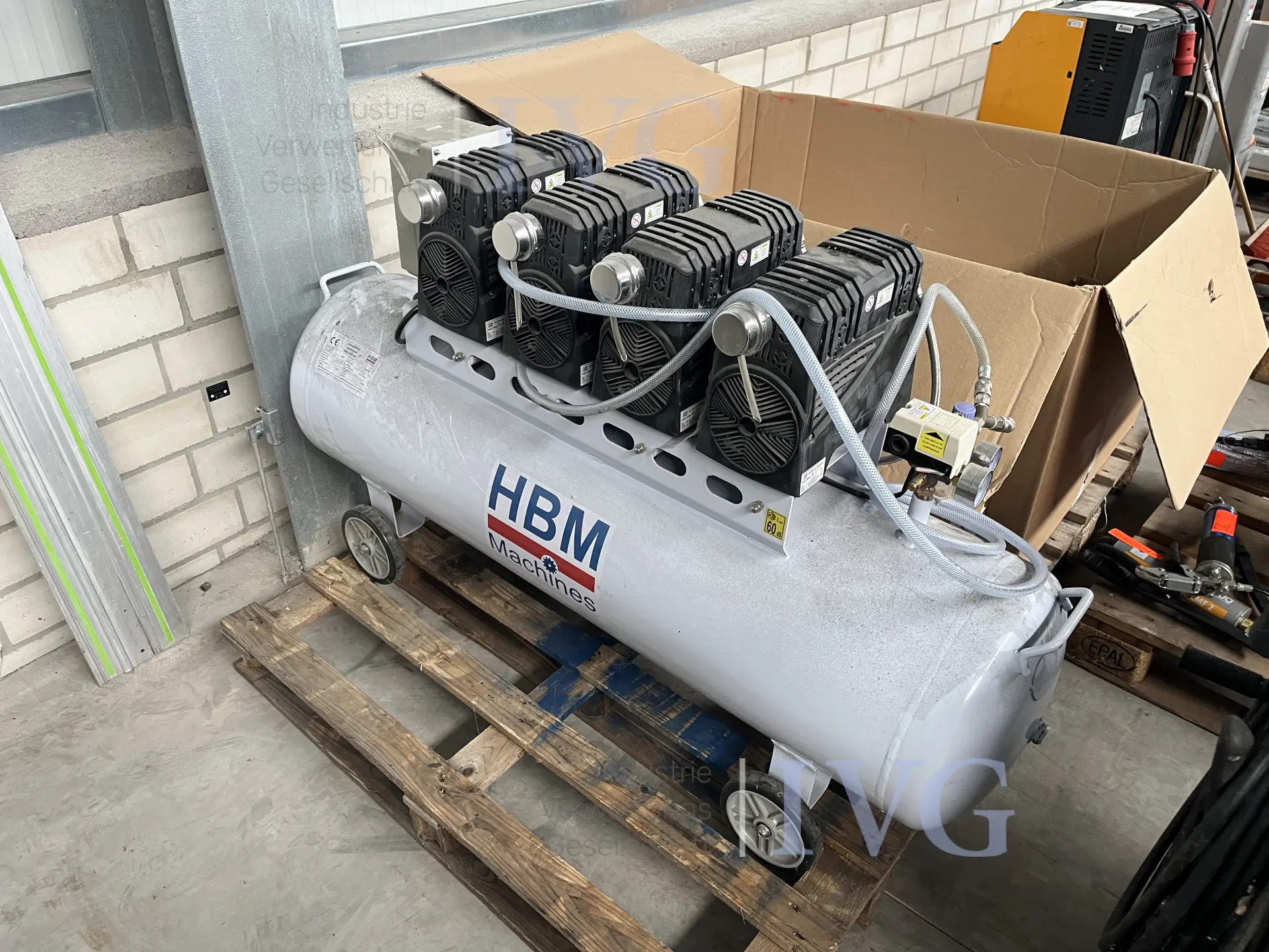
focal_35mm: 26
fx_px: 953
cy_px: 476
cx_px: 634
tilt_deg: -35.2
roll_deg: +0.3
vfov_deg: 53.1
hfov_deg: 67.3
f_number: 1.6
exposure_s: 1/96
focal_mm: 5.1
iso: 125
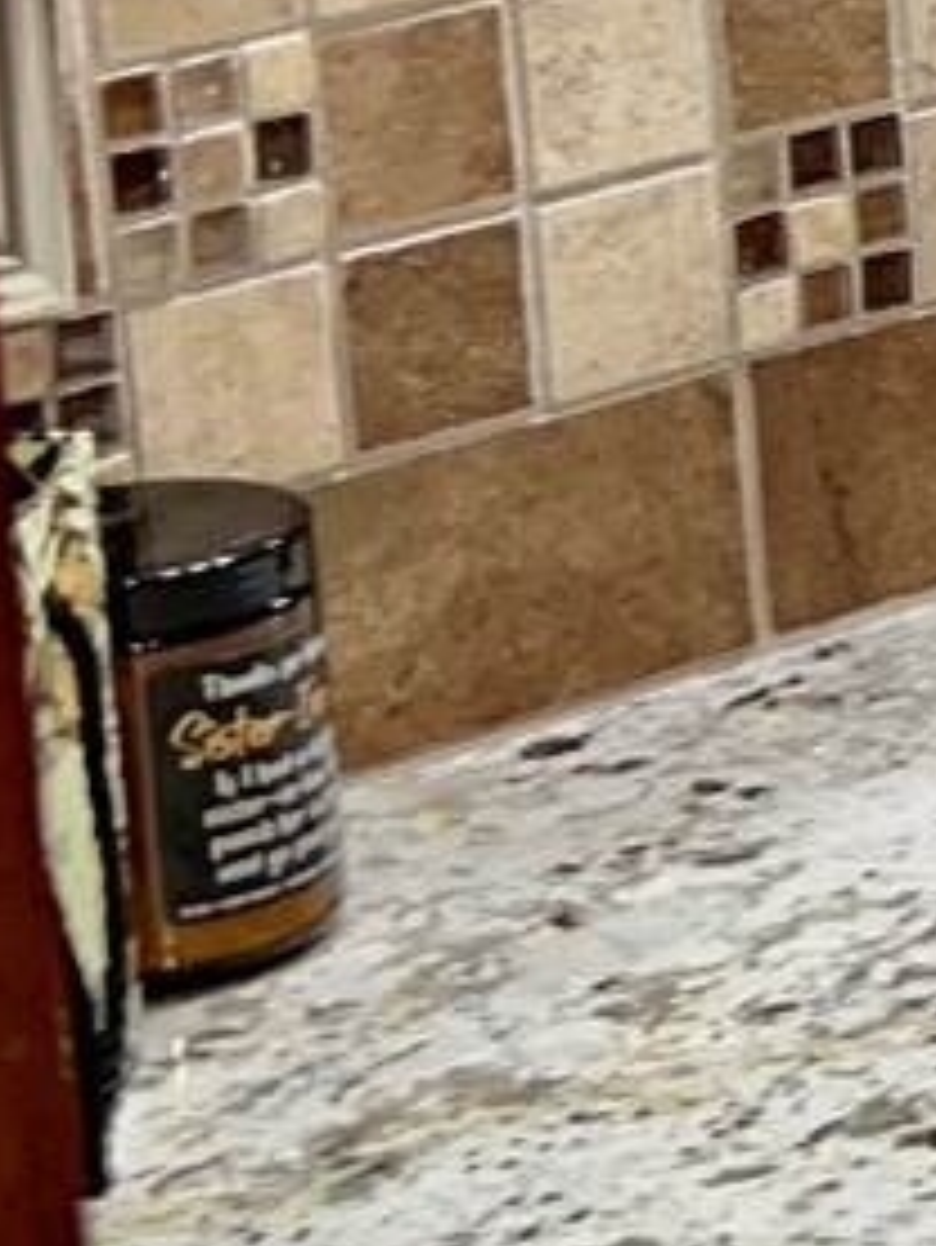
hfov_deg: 7.2
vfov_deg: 10.7
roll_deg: +1.6
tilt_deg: -9.8
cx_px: 2902
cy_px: -373
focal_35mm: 180
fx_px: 6484
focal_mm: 5.7
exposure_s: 1/37
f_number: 1.5
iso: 40
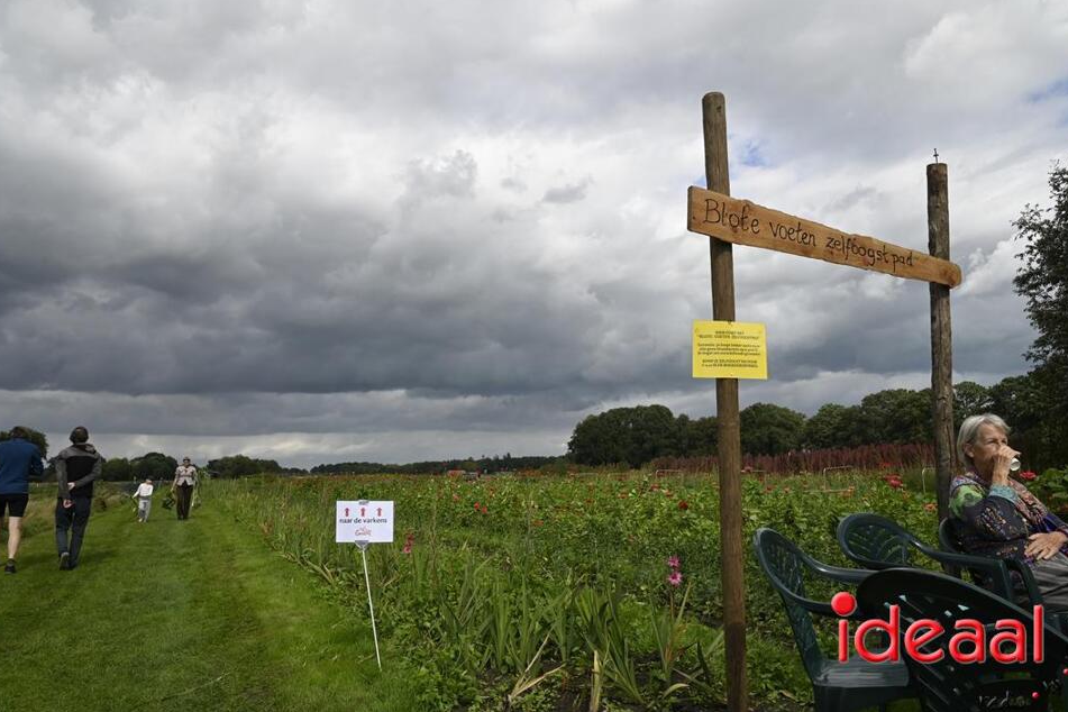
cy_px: 348
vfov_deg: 51.3
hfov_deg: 71.5
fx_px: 742
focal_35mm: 25
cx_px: 544
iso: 400
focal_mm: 24
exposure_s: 1/500
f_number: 13
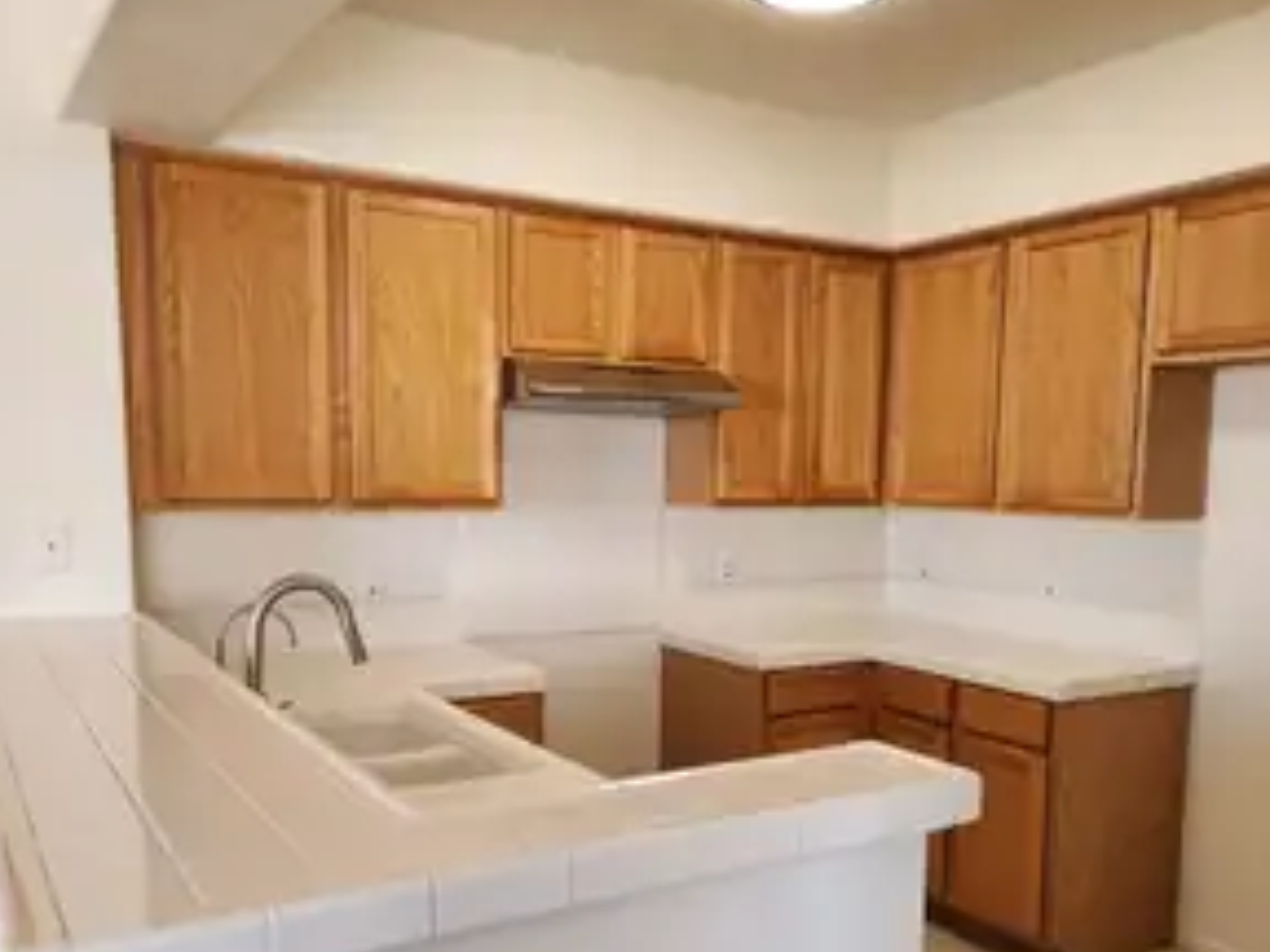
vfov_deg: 43.9
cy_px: 577
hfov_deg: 56.8
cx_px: 670
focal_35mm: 32
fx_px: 1174
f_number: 1.8
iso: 125
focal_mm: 5.4
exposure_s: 1/120
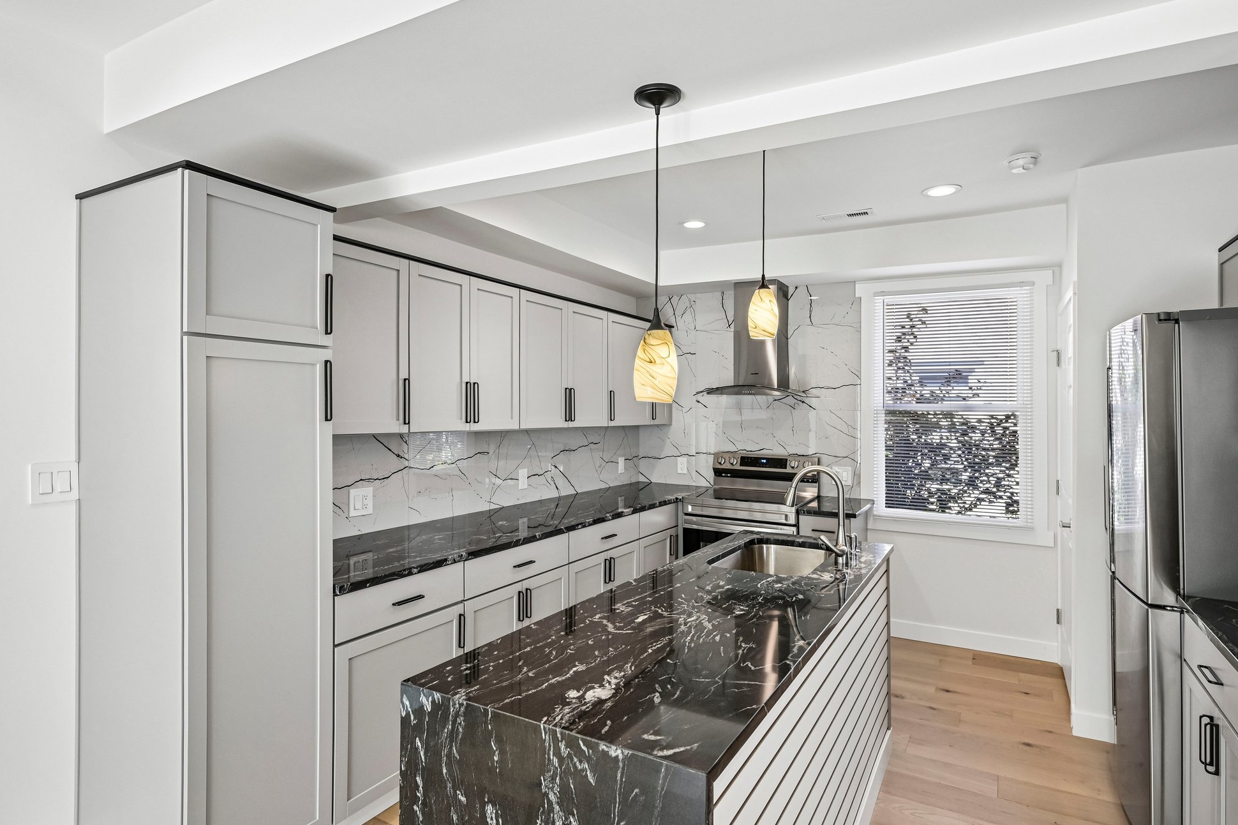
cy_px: 400
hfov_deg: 86.9
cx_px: 620
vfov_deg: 64.5
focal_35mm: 19
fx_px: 653
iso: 400
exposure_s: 1/20
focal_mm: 18
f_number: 8
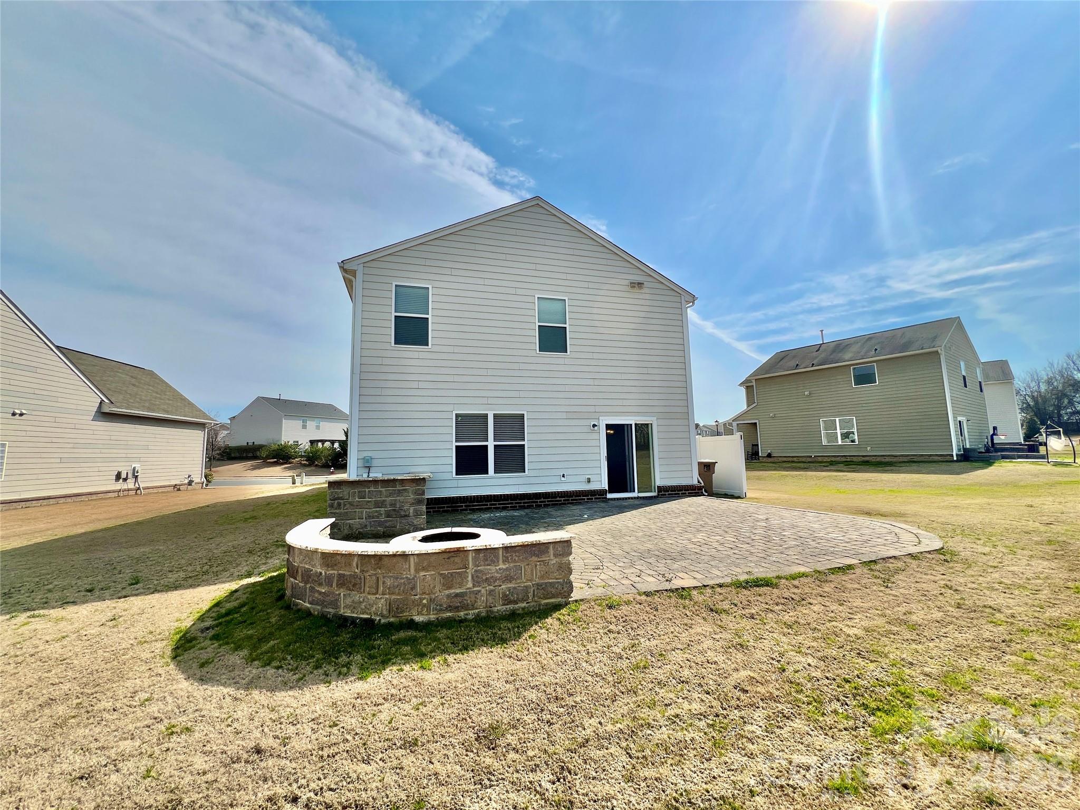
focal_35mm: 13
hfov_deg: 106.2
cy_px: 405
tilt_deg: +7.3
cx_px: 540
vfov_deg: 89.9
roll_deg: +2.0
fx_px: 406
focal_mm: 1.57
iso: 32
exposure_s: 1/1908
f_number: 1.8
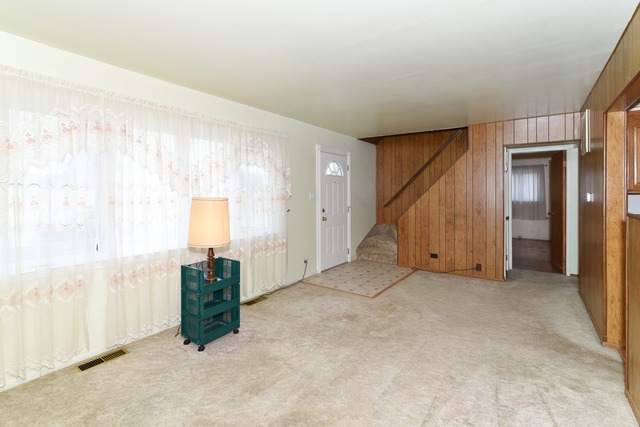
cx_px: 320
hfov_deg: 96.7
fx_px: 284
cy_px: 214
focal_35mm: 16
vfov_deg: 73.8
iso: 200
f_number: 8
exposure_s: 1/30
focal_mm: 16
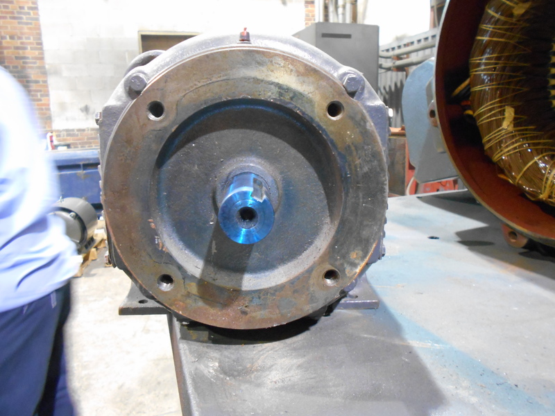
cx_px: 278
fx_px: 417
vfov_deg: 53.1
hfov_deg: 67.3
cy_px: 208
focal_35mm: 26
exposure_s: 1/8
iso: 640
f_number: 3.2
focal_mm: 4.6
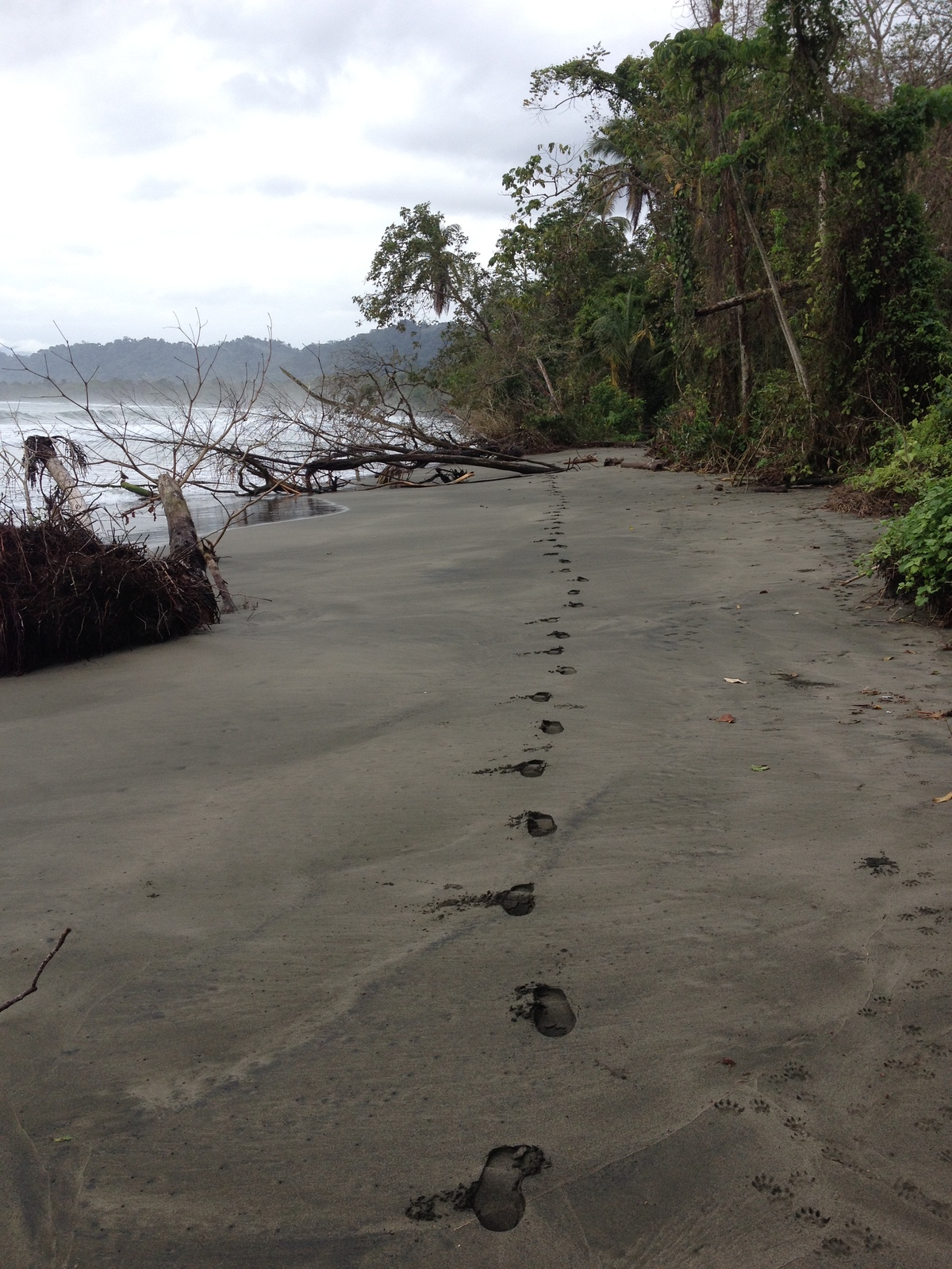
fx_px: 1283
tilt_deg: -14.3
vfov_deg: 52.6
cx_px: 476
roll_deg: +0.1
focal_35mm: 35
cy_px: 634
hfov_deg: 40.7
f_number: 2.4
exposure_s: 1/800
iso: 50
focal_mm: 4.28
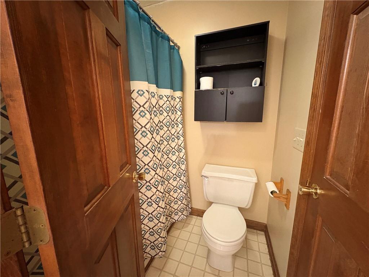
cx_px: 184
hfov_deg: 102.1
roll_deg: +1.4
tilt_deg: -10.1
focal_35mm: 14
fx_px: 149
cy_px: 138
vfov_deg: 85.7
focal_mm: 2.22
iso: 800
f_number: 2.2
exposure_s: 1/40
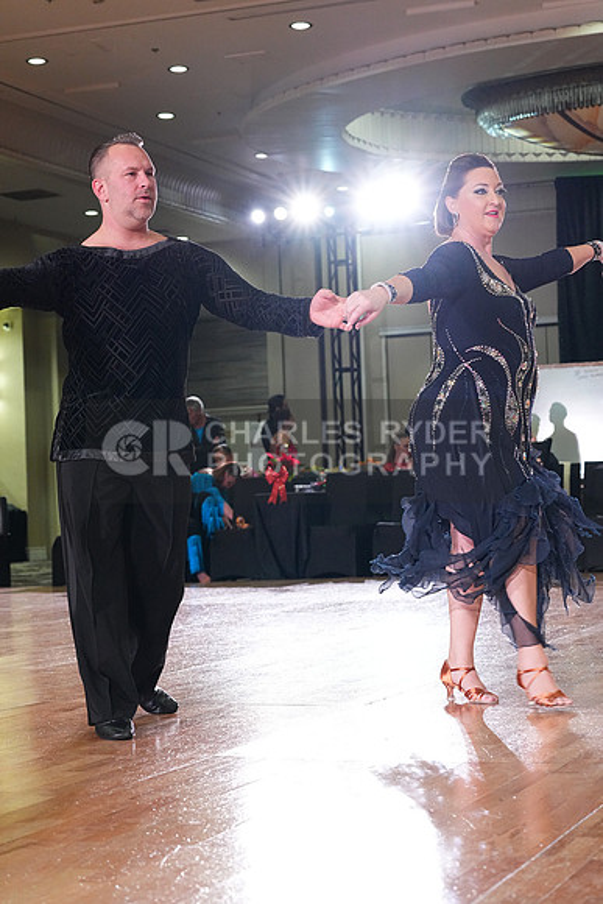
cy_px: 452
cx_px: 302
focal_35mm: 70
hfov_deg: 19.5
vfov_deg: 28.8
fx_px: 1758
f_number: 5.6
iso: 5000
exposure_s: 1/320
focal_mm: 70
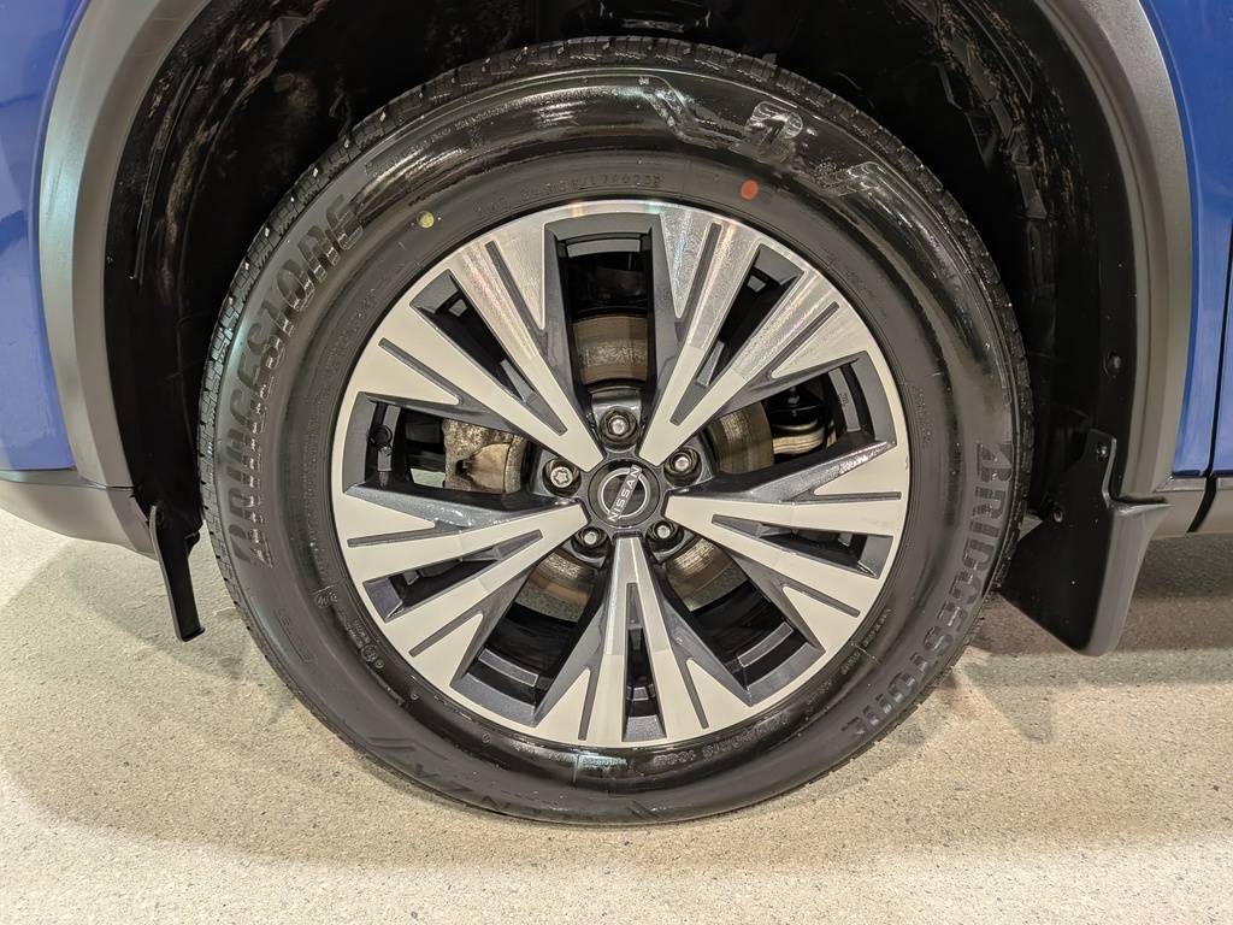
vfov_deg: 56.8
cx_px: 616
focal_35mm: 24
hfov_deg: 71.6
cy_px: 462
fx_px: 855
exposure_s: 1/154
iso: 28
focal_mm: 4.53
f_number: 1.7
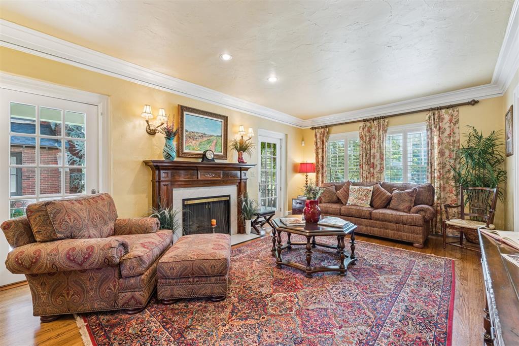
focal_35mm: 15
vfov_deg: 77.3
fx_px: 216
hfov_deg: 100.4
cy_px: 173
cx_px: 260
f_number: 8
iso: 200
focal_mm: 10
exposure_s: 1/10
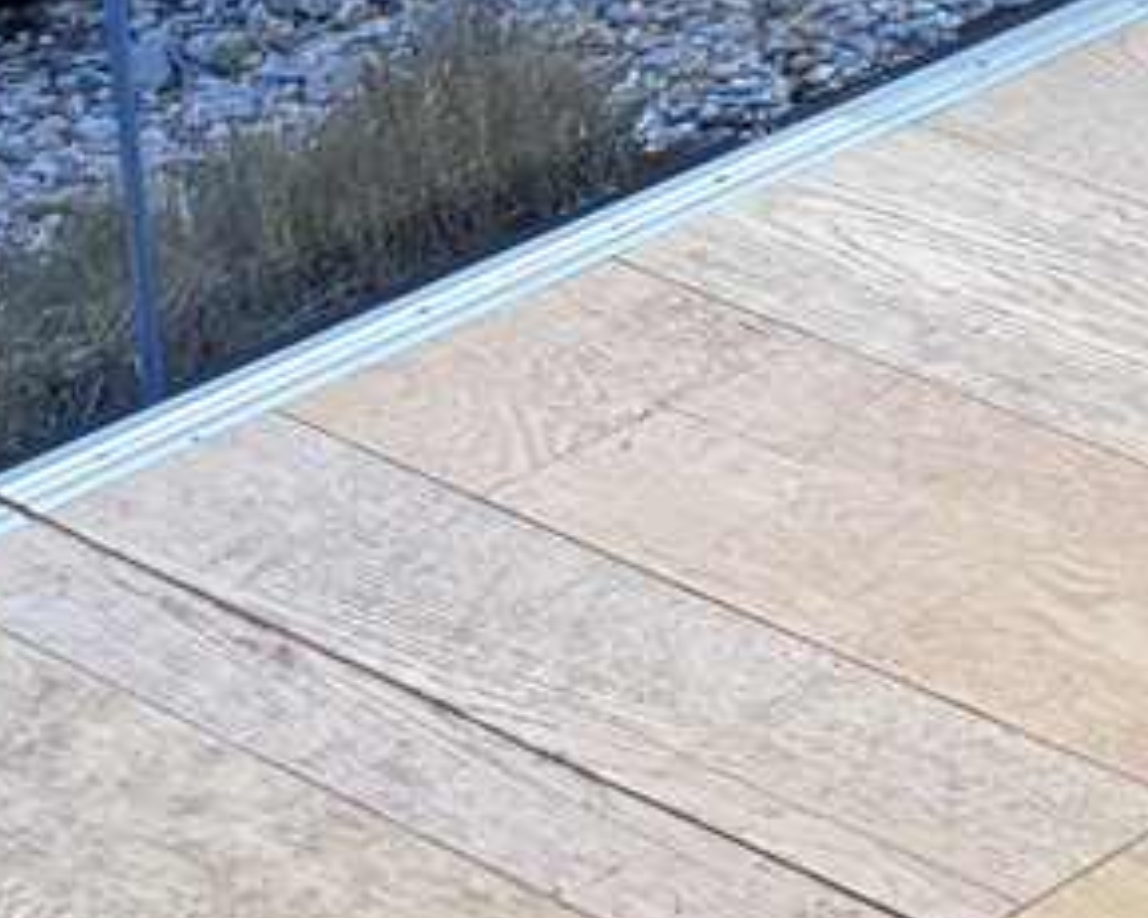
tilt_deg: -9.6
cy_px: -1363
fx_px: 5366
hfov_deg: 10.4
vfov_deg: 8.8
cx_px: 2820
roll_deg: +0.7
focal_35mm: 158
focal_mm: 5.96
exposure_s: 1/50
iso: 100
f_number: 1.6
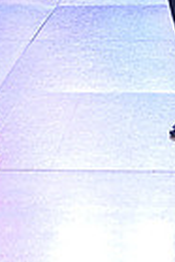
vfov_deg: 8.7
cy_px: -149
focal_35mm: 230
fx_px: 1673
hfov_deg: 6.0
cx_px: -10
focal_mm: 55
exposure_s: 1/200
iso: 1600
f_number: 11
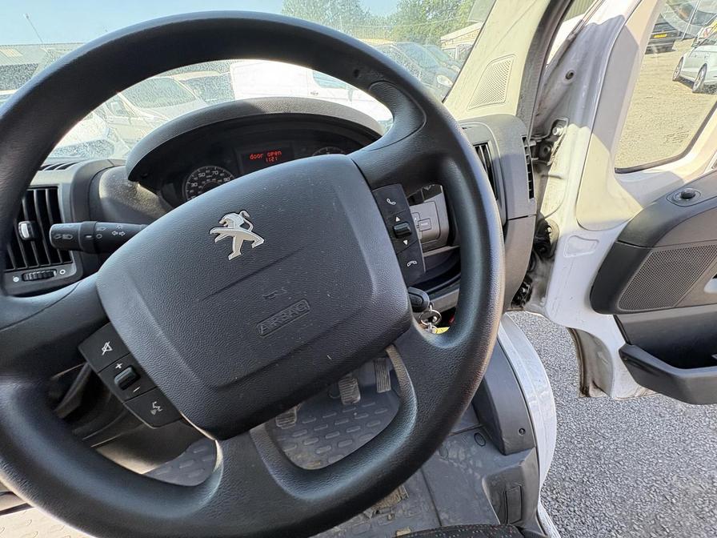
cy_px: 269
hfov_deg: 102.1
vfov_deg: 85.7
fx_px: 290
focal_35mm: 14
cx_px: 358
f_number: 2.2
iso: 125
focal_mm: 2.22
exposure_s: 1/123
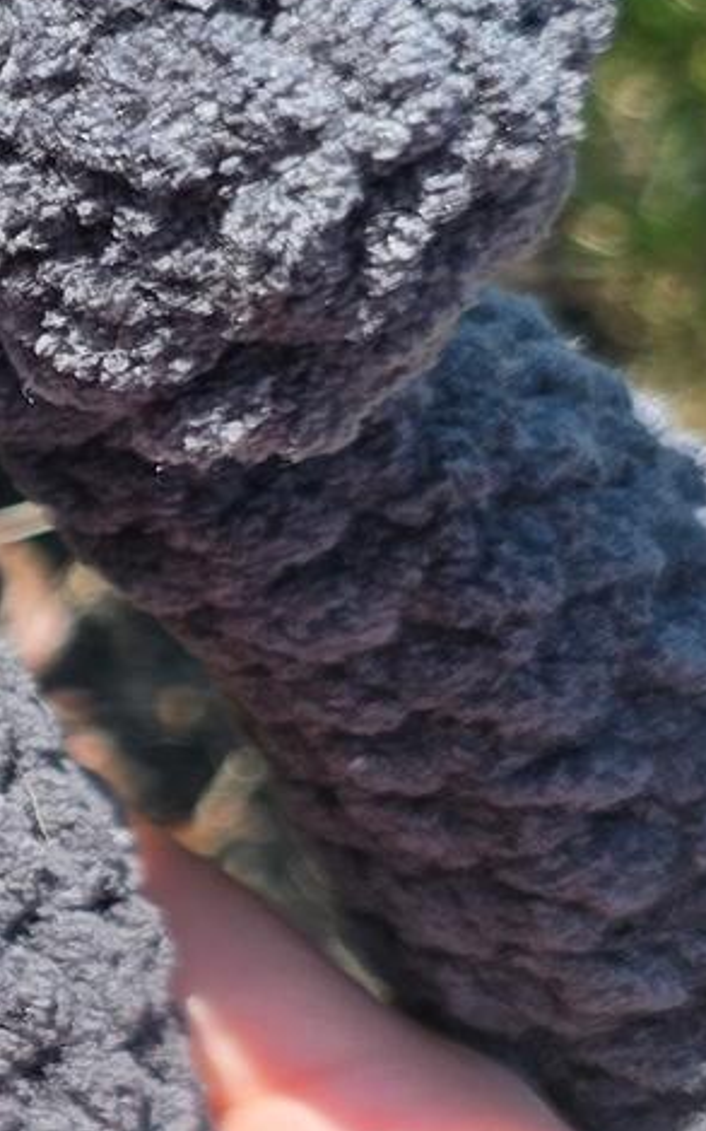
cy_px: 697
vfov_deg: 15.7
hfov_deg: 9.0
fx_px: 4096
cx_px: -928
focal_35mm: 133
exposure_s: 1/515
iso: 12
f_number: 1.7
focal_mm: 6.3
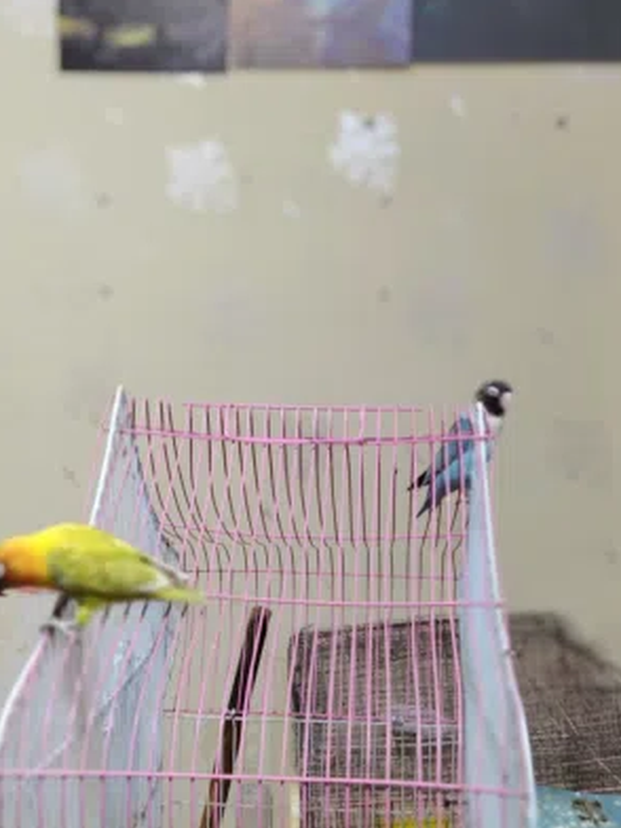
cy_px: 412
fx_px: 1172
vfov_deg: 38.9
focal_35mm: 49
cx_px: 313
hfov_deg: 29.7
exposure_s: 1/33.3
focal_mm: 5.25
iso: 206
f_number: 1.4
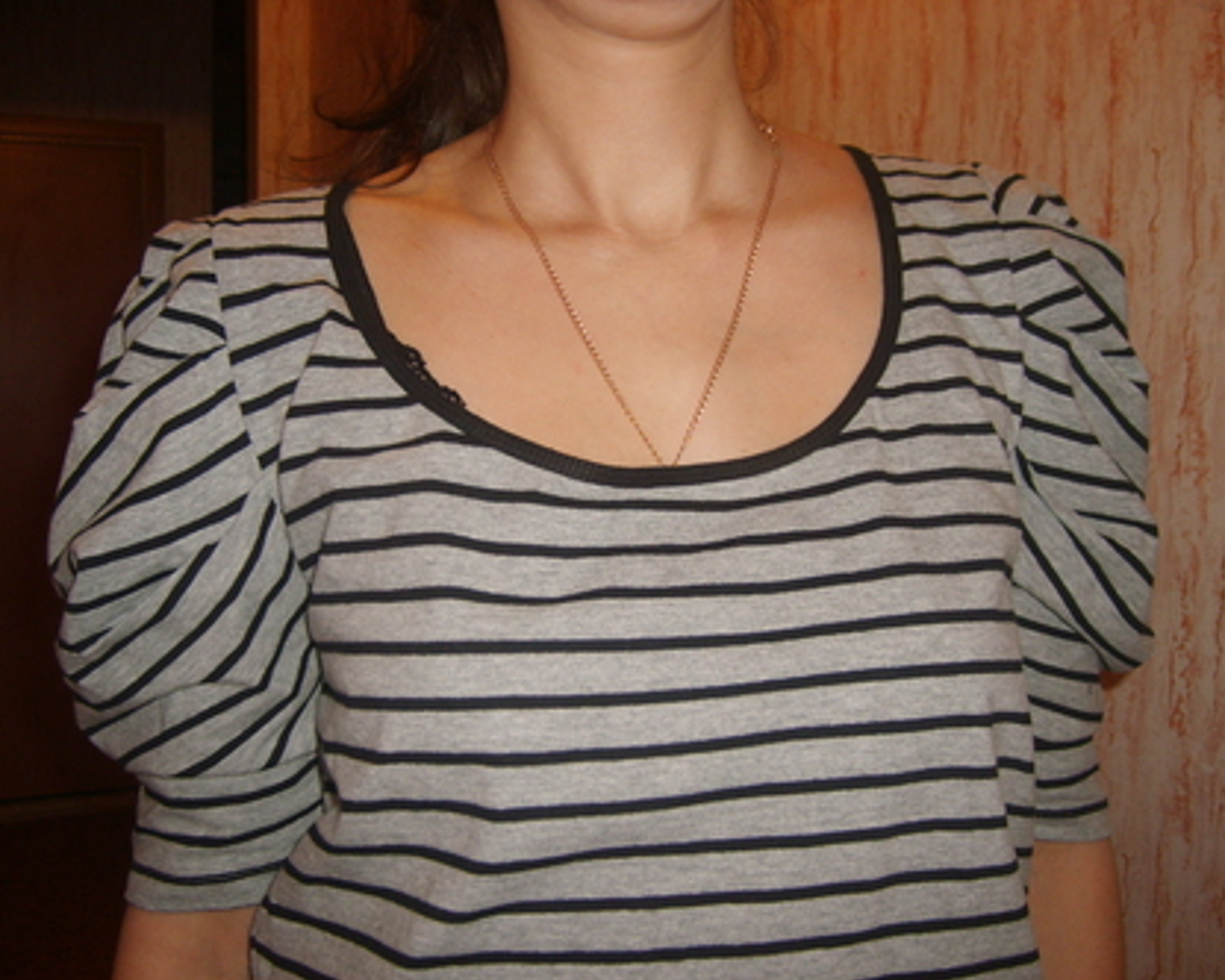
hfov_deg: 49.1
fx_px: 1342
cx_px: 630
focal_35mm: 37
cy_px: 494
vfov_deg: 40.1
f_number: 2.8
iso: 100
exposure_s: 1/45
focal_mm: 5.8
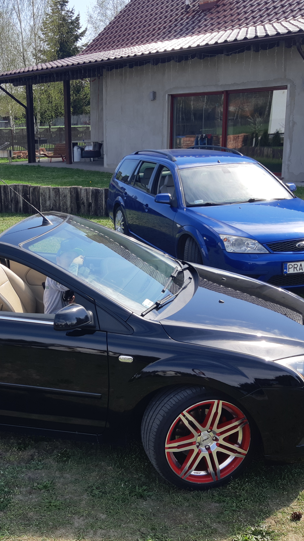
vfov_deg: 51.6
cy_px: 279
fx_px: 559
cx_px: 52
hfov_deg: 29.6
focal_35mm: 39
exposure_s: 1/272
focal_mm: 3.93
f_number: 1.7
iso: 40
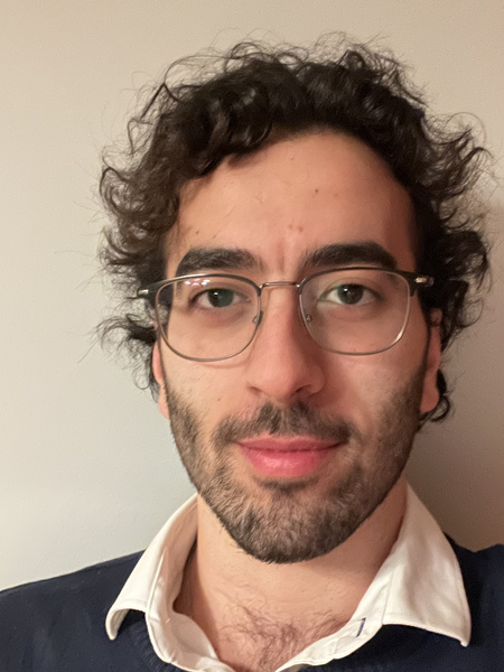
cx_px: 299
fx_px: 777
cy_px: 336
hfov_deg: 35.8
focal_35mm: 40
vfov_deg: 46.8
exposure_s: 1/15
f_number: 2.2
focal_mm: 2.71
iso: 1250
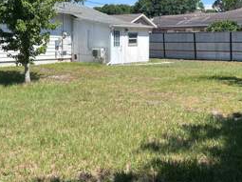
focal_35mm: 49
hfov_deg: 38.9
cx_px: 116
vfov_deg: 29.5
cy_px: 66
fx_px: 342
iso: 50
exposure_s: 1/3356
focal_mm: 5.7
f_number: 1.5
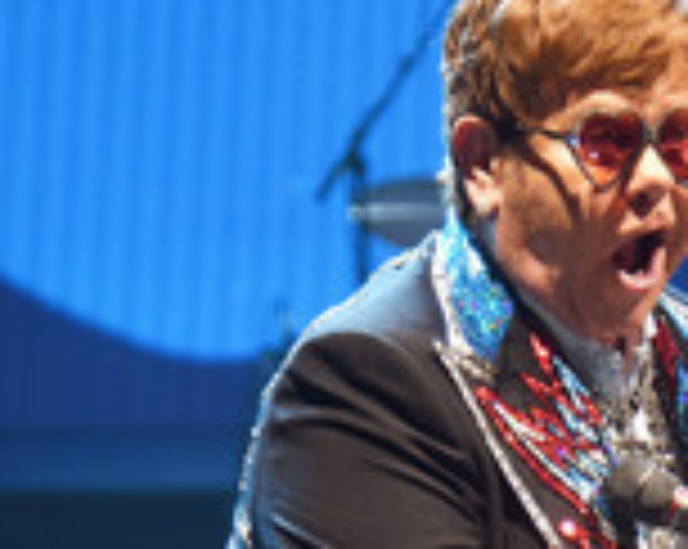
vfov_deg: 6.4
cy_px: 436
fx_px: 4901
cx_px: 796
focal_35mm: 241
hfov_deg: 8.0
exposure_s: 1/400
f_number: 4
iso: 800
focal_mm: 98
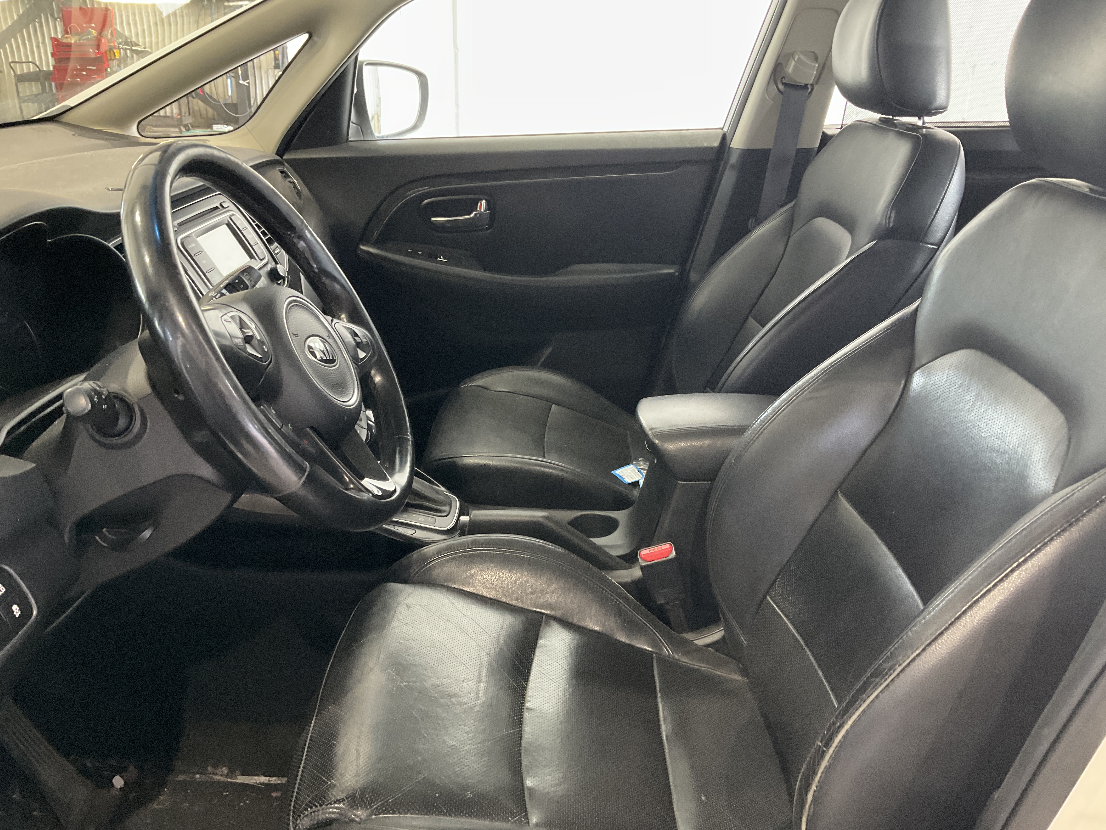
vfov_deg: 48.2
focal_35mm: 29
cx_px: 553
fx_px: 927
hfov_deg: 61.7
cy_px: 415
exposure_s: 1/60
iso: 250
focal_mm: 3
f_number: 1.8
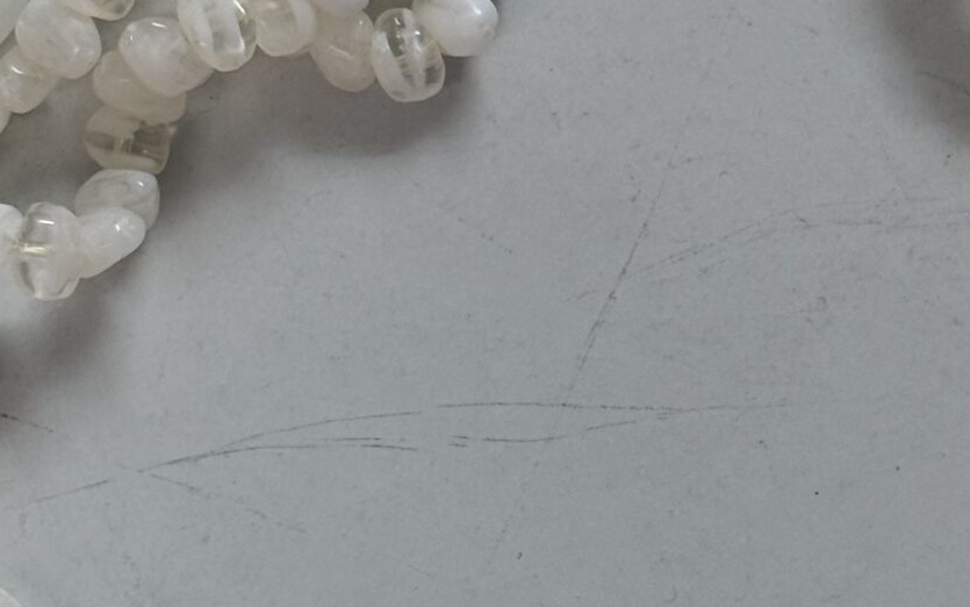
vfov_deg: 8.4
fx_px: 4124
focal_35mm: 156
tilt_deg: -86.4
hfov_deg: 13.4
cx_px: 577
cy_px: 414
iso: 64
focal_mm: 6.76
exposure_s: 1/340
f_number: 1.78
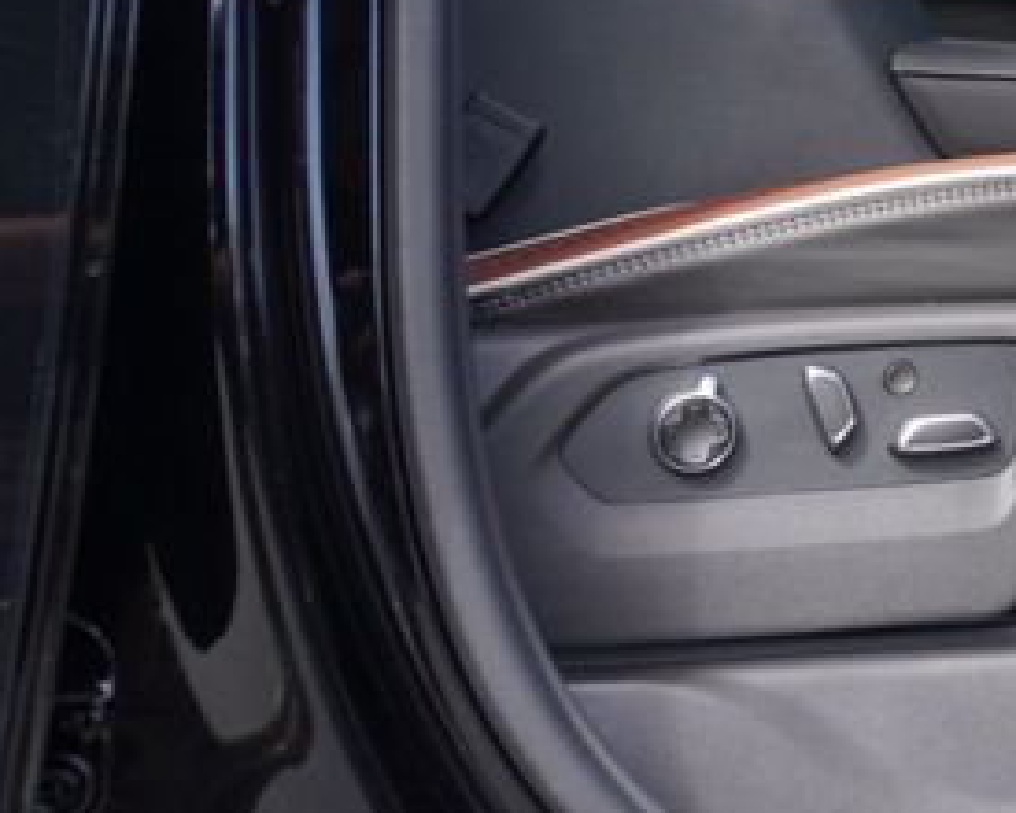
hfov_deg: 18.9
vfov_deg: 17.5
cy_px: -144
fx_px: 2526
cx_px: 1681
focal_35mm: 84
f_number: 5
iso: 100
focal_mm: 16
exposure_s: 1/100
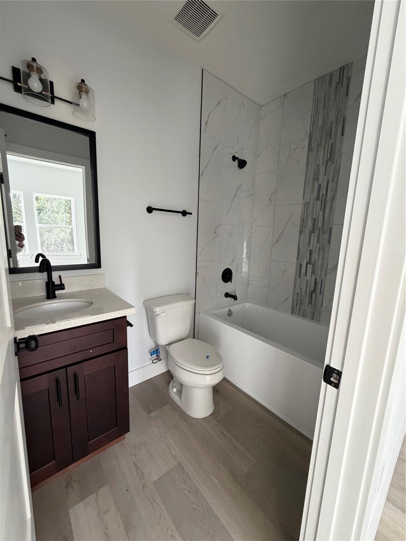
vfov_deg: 102.1
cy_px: 270
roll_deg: -2.6
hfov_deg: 85.7
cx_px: 203
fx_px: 219
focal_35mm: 14
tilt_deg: -10.1
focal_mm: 2.22
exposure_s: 1/66
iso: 320
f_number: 2.2
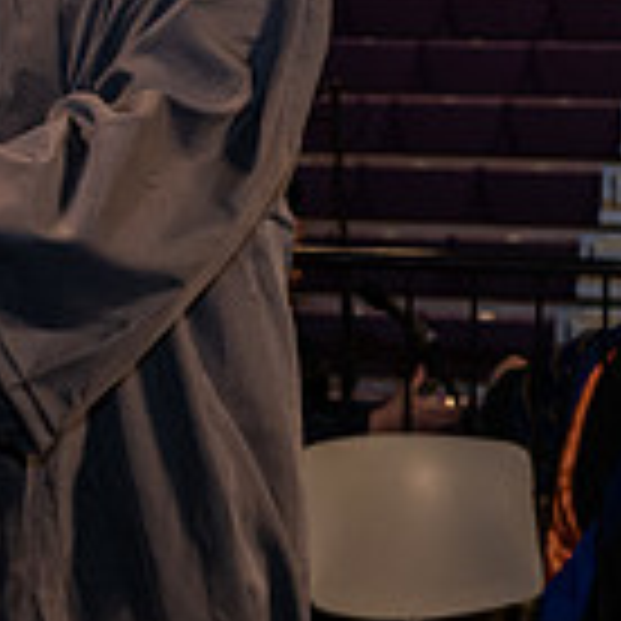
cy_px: -11
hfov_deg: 7.7
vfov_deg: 7.8
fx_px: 4506
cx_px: -432
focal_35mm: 222
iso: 1600
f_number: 6.3
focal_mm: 62
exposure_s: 1/200
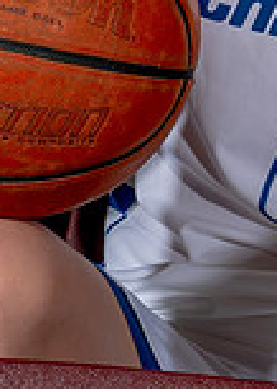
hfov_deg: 5.5
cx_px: 338
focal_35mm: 261
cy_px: -94
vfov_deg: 7.6
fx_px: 2880
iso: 100
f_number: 8
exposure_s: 1/125
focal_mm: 40
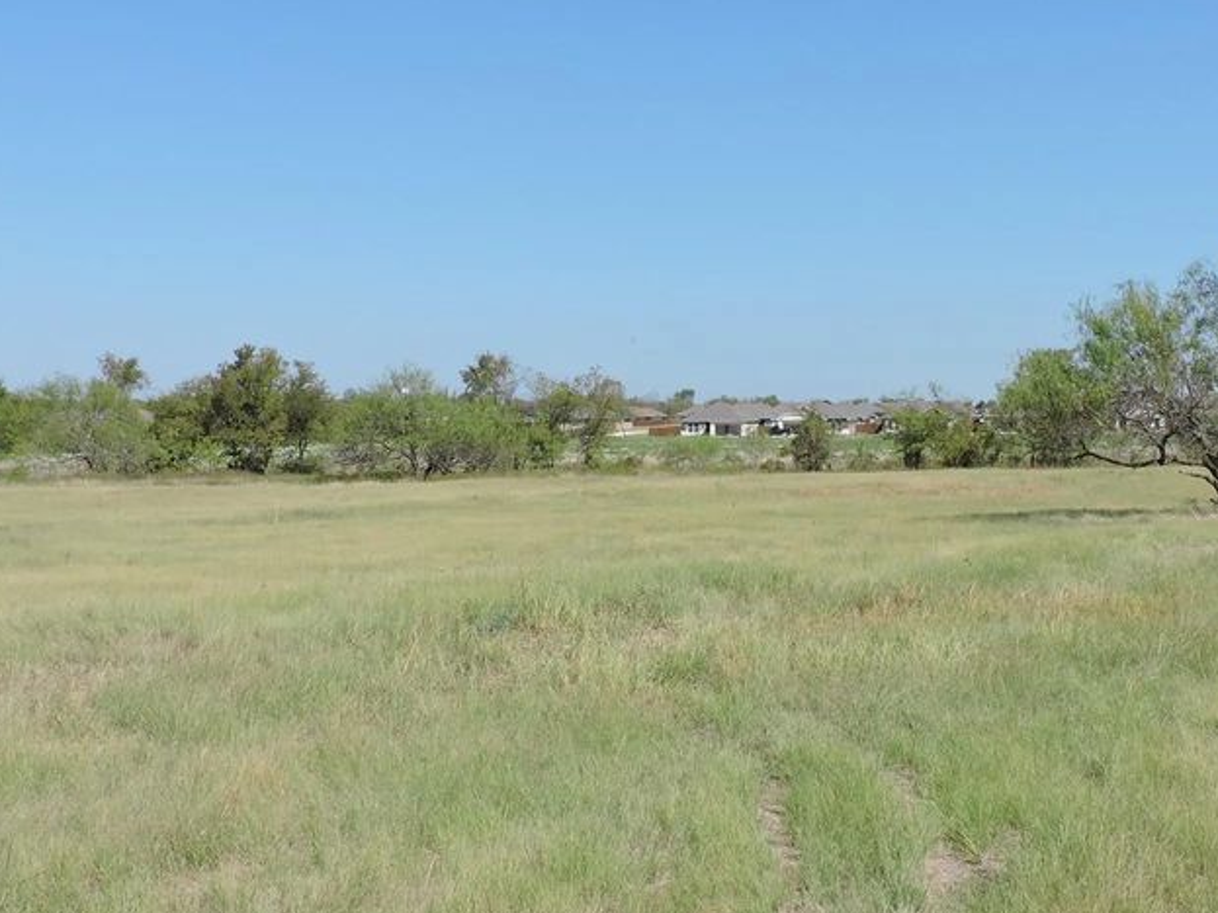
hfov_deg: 41.0
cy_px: 489
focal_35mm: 46
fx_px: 1618
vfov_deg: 31.5
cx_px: 737
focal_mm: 5
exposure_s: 1/1250
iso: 100
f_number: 3.4
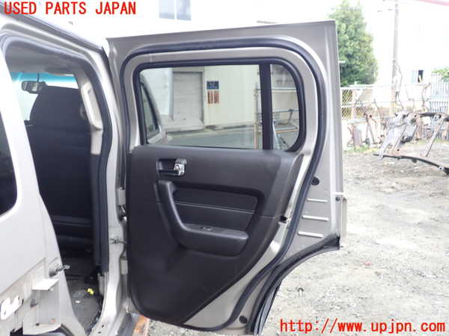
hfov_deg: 60.0
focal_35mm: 30
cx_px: 224
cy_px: 168
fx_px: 389
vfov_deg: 46.8
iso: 125
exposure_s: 1/60
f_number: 2.3
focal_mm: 5.4
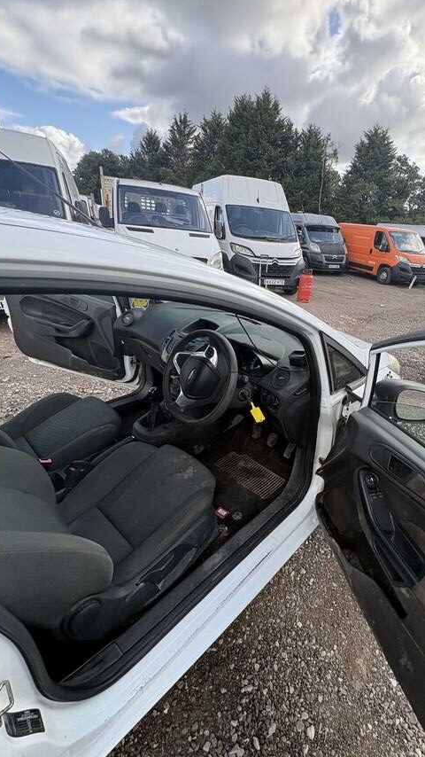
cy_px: 388
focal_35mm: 16
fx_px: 321
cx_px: 260
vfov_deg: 99.4
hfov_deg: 66.2
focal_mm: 2.22
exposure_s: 1/473
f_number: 2.2
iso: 64
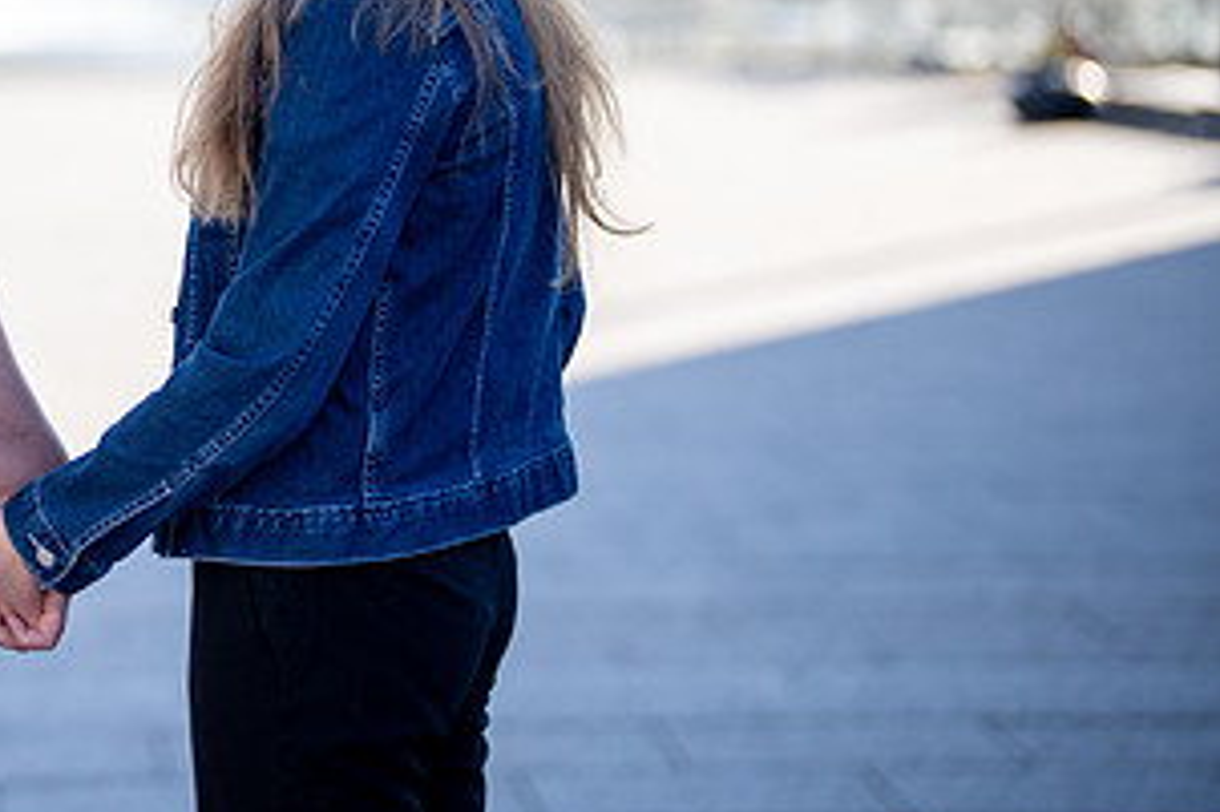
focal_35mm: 96
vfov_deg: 14.1
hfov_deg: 20.7
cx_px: 53
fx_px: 3251
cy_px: 95
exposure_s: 1/3200
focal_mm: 50
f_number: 1.2
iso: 160
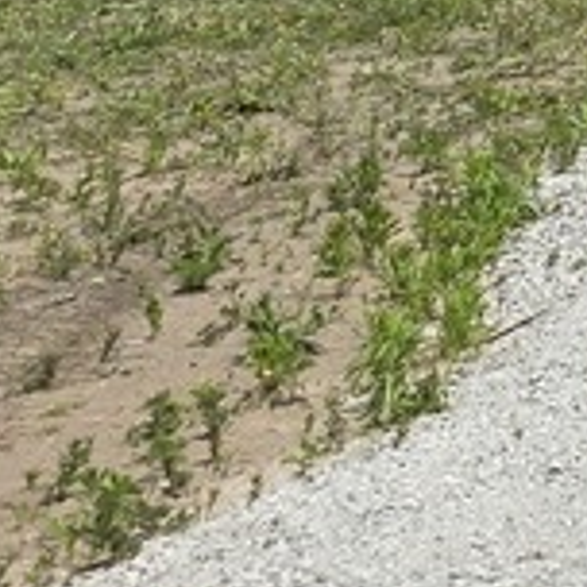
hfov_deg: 7.5
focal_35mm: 192
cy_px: -606
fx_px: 3684
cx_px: 2004
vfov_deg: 8.6
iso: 50
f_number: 1.7
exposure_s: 1/7944
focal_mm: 6.3
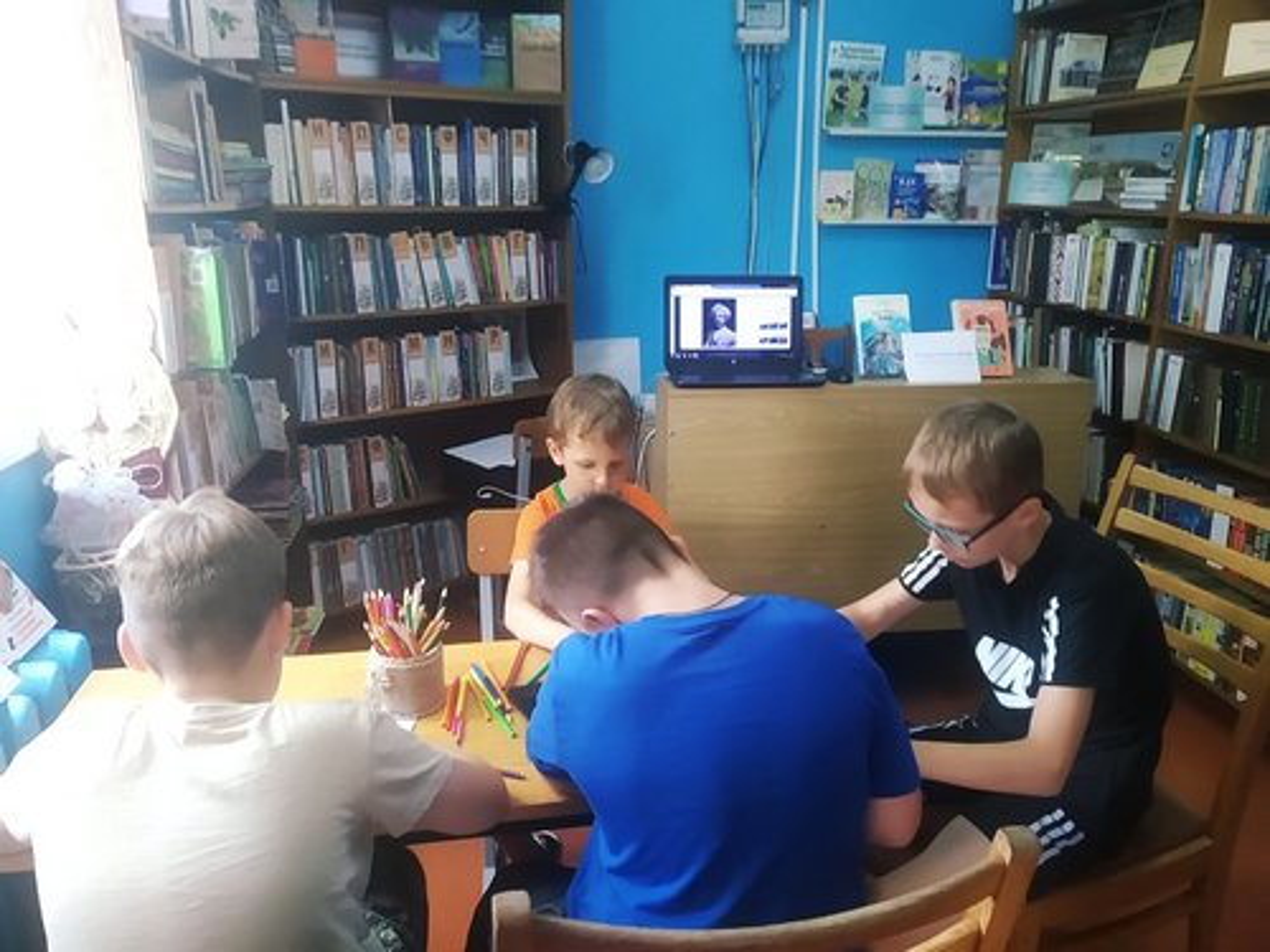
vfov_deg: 53.1
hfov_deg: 67.3
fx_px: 954
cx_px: 635
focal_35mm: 26
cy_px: 476
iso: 320
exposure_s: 1/33
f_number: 2.2
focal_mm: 3.82
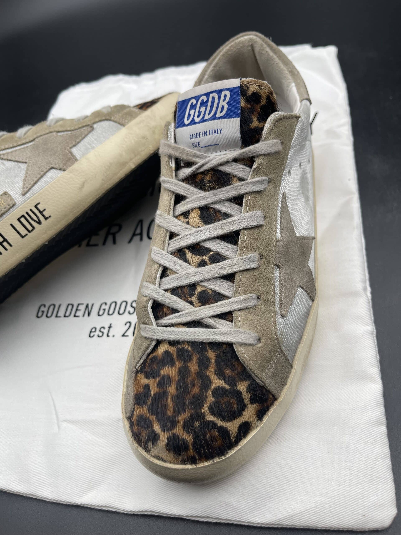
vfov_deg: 67.3
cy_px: 268
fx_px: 402
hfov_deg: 53.1
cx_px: 200
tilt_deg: -51.4
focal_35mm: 26
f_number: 1.6
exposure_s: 1/525
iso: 32
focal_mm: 5.1
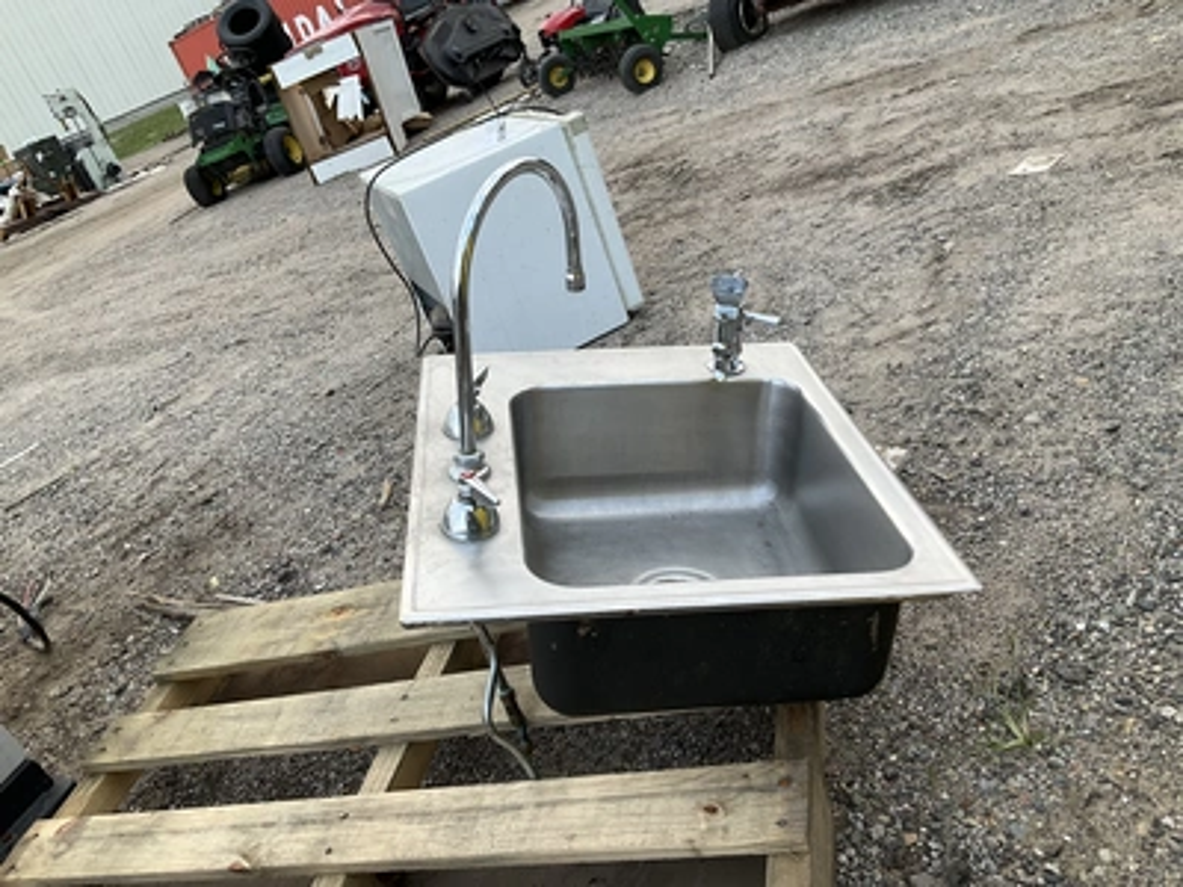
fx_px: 991
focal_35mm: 29
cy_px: 444
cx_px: 592
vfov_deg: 48.2
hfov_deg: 61.7
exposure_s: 1/122
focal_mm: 3
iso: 25
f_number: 1.8
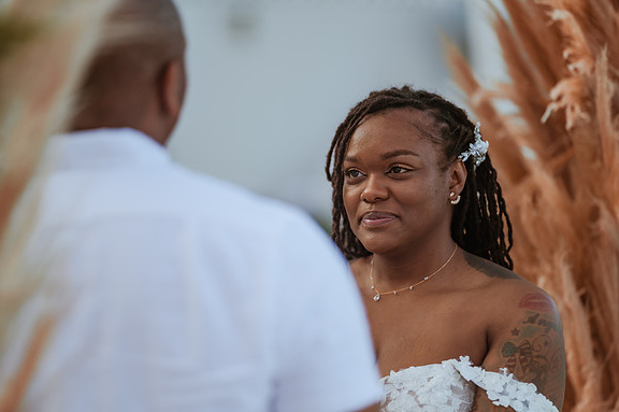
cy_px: 207
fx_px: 2336
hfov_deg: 15.1
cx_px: 310
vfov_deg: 10.1
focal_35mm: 136
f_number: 1.8
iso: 250
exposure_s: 1/2500
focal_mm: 135
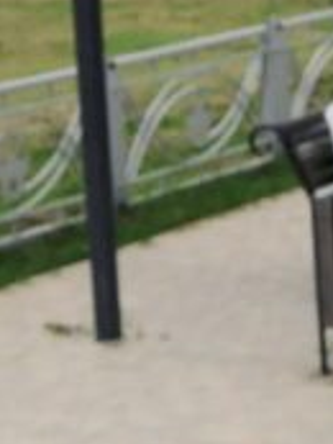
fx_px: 3062
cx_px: 581
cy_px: 341
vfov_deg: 8.3
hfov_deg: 6.1
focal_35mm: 239
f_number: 11
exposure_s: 1/500
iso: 4000
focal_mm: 42
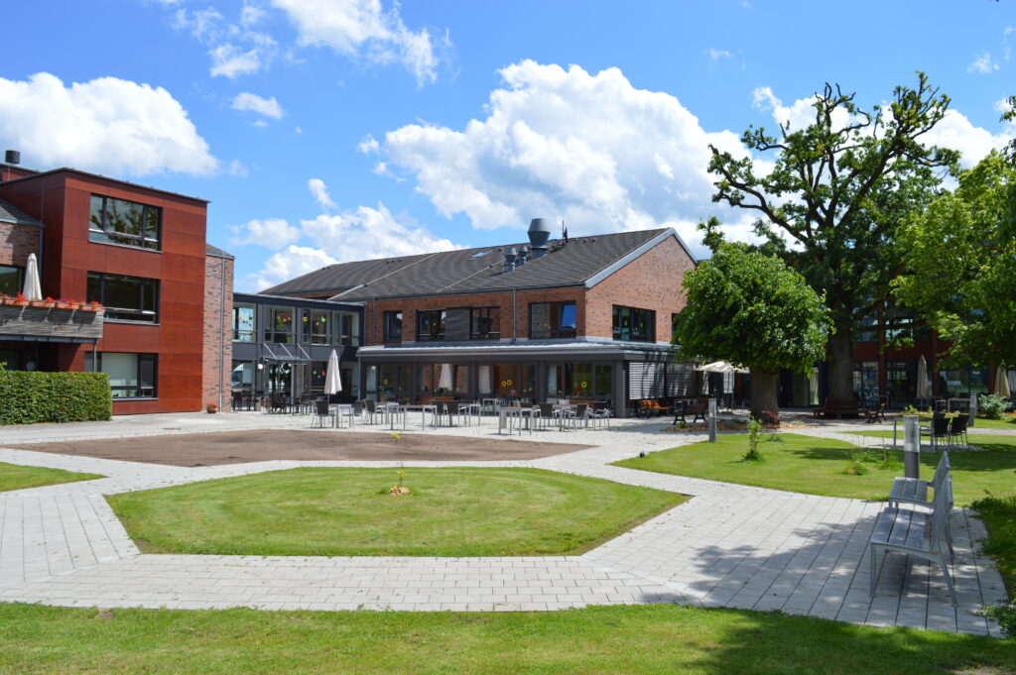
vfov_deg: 47.9
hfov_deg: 67.4
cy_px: 338
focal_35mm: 27
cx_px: 508
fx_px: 761
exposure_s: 1/250
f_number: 8
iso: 100
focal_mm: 18
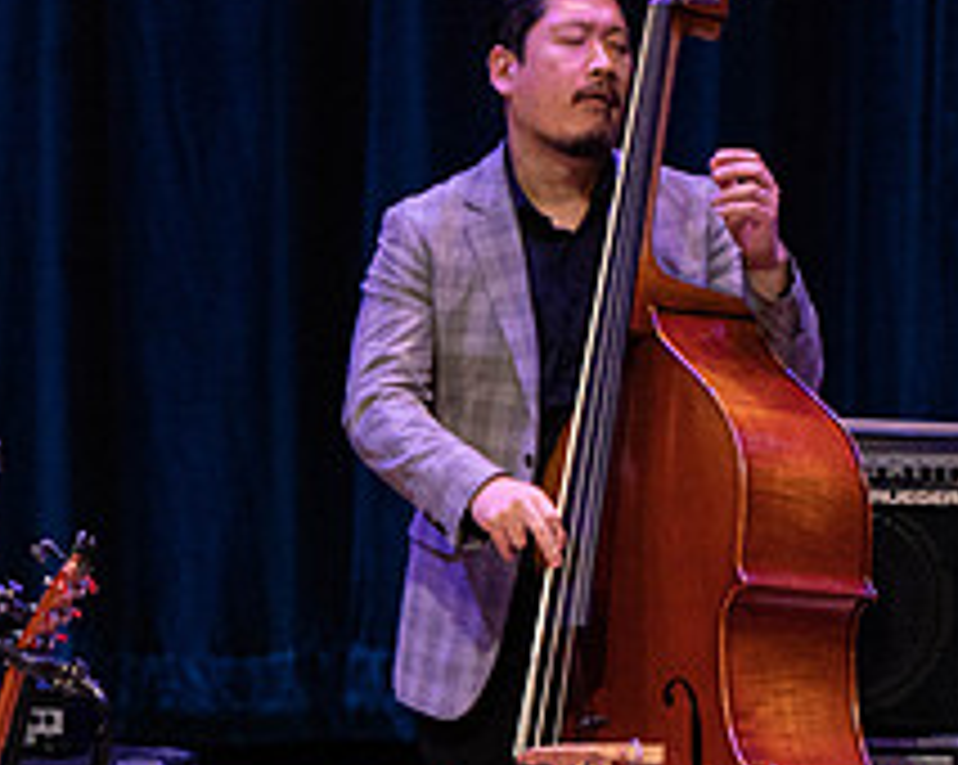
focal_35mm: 844
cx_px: -279
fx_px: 23908
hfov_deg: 2.3
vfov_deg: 1.8
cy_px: 731
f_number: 9
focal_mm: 330
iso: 4000
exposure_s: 1/320
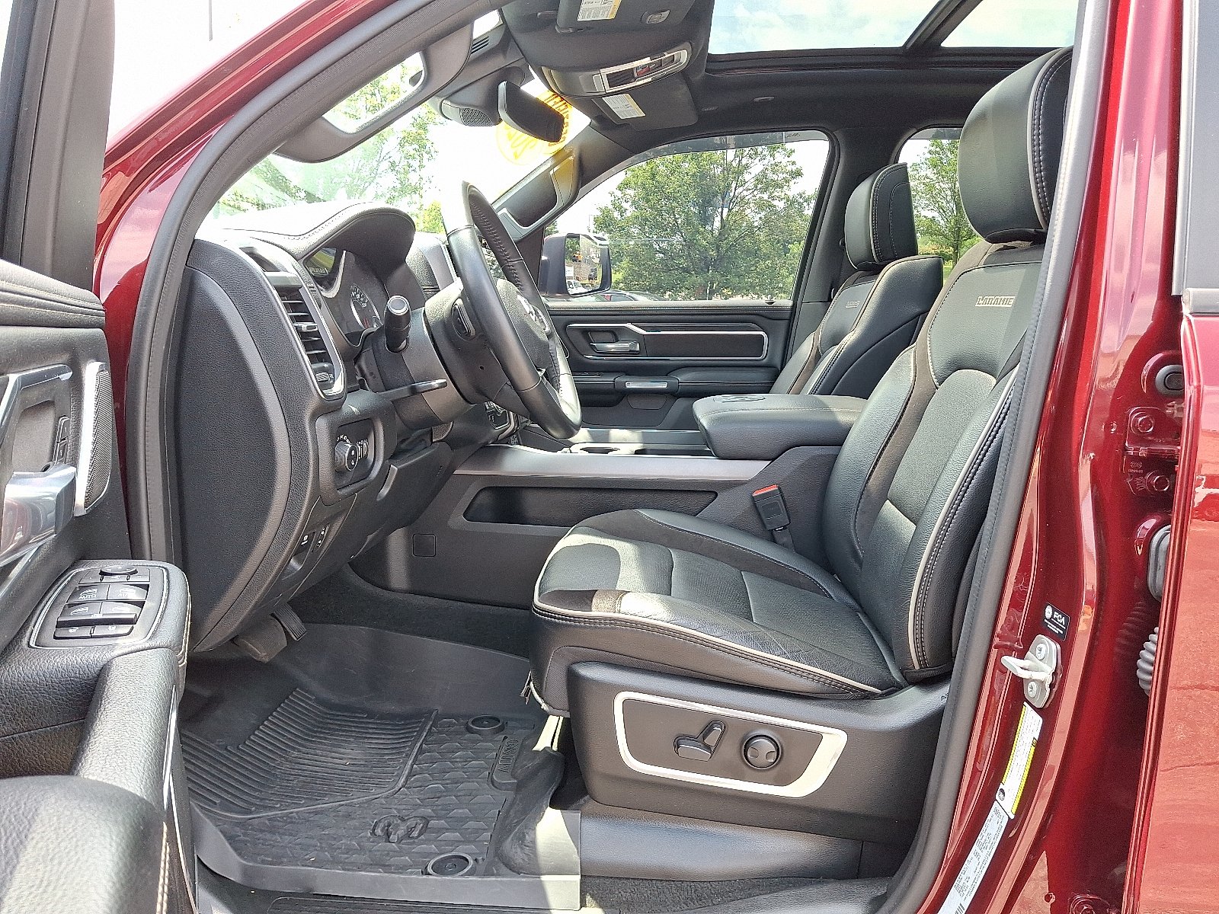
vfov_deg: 54.9
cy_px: 457
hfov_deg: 69.4
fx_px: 880
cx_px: 610
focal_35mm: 25
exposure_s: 1/120
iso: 30
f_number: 1.8
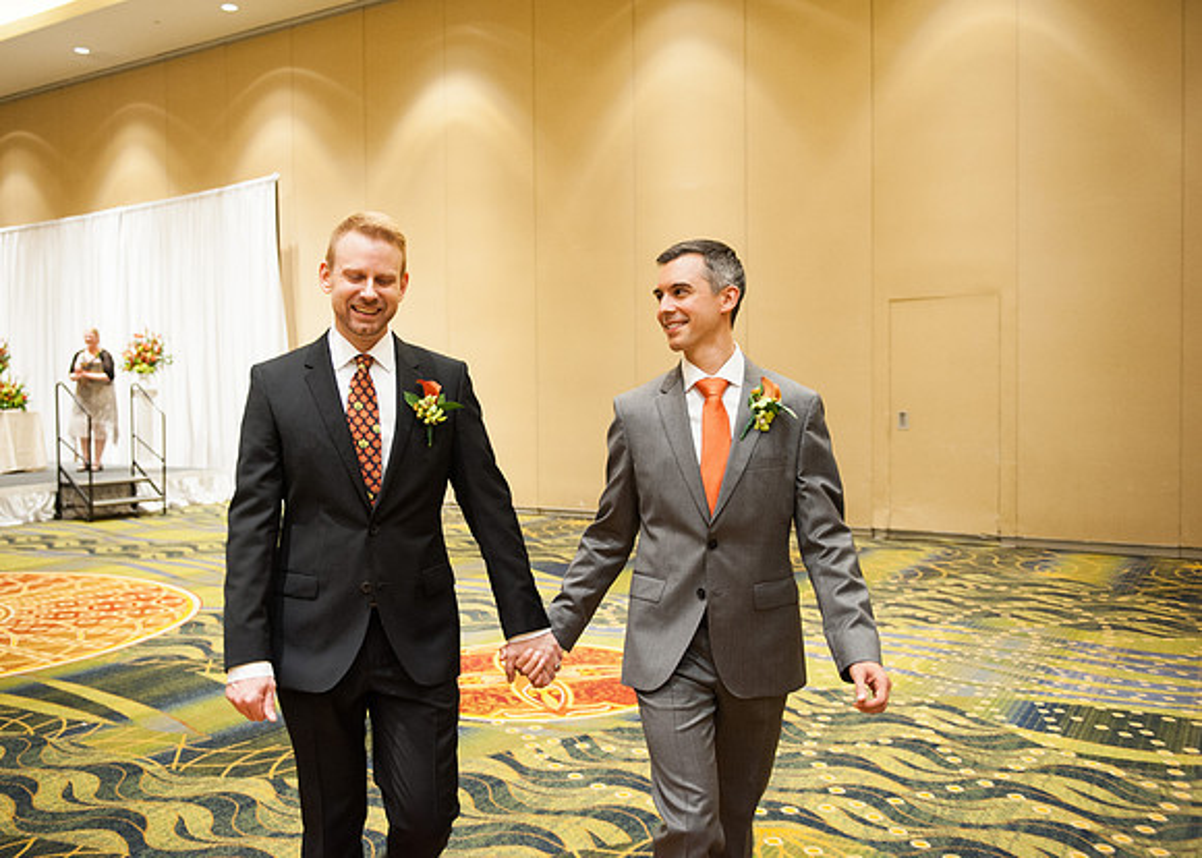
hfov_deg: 54.8
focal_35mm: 34
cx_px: 531
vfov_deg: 40.7
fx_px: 1155
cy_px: 411
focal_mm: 31
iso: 1000
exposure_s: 1/60
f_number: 2.8
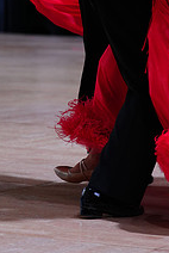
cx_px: 170
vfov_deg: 8.3
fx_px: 1726
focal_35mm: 246
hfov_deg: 5.6
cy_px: -50
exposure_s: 1/500
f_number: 2.8
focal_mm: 90
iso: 640
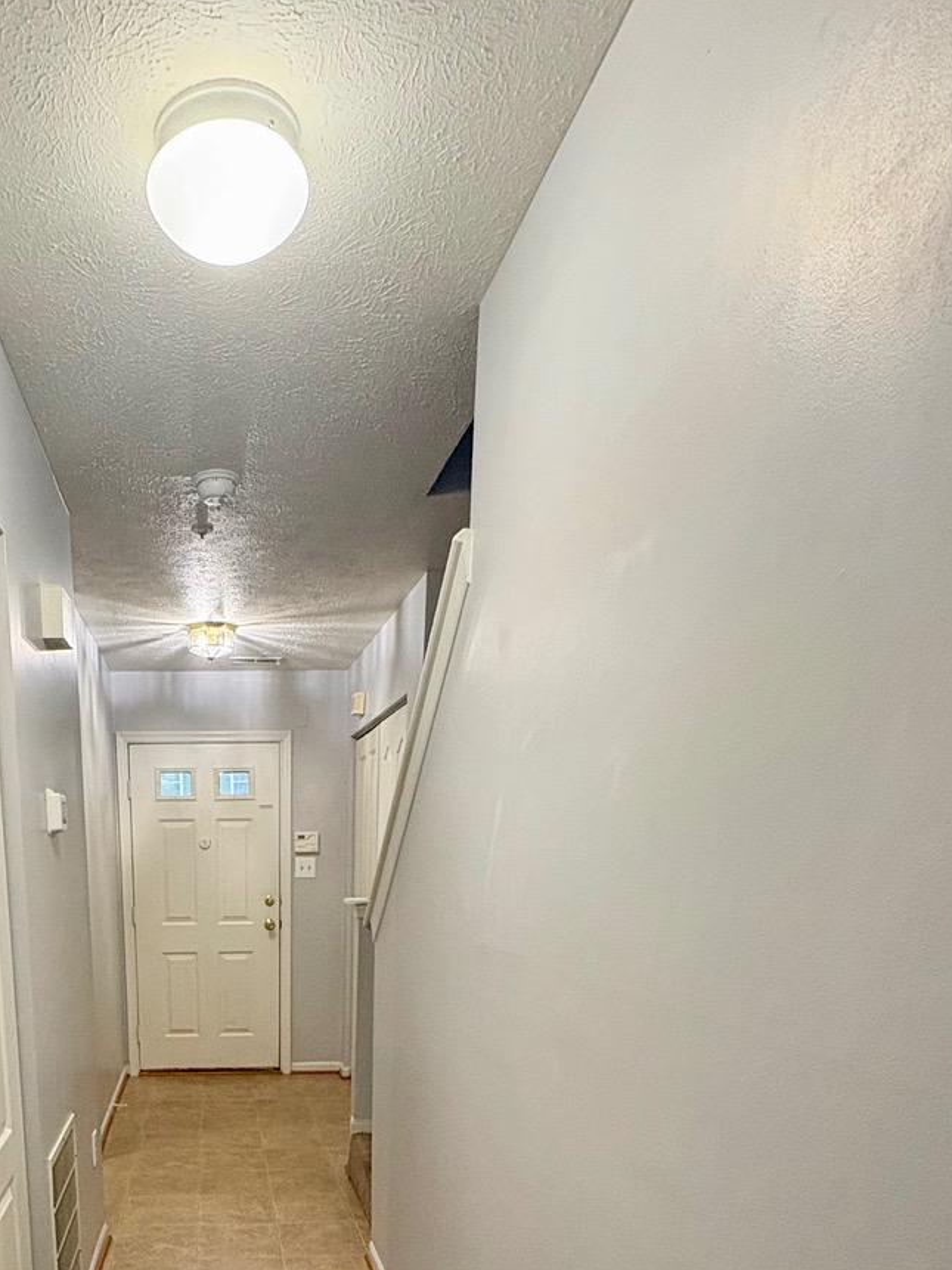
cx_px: 233
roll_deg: +0.5
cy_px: 1072
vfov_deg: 61.6
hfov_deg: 52.4
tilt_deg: -12.8
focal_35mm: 25
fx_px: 917
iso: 400
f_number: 2.2
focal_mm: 2.22
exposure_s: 1/60
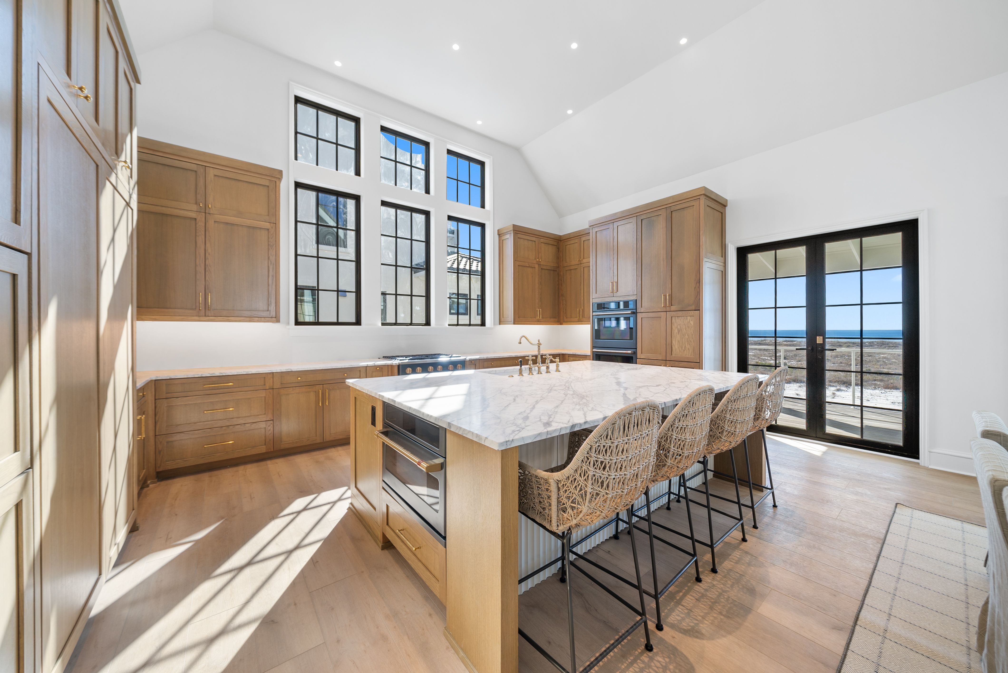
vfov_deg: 90.1
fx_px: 336
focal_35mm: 12
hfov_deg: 112.6
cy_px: 336
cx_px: 504
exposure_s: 1/4
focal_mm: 12
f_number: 7.1
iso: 64
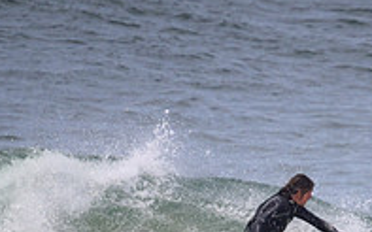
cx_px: 283
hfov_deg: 0.9
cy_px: 312
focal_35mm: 2406
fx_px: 24386
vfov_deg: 0.5
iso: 800
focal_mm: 800
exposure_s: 1/2000
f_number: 11
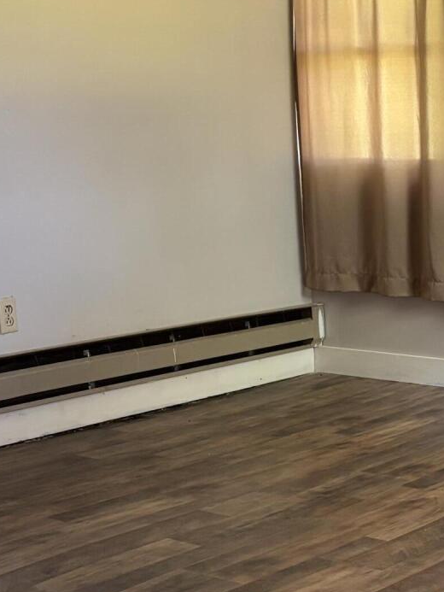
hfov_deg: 18.8
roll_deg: +0.3
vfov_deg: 25.8
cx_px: 493
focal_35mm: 75
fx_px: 1282
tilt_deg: -12.4
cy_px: 417
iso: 320
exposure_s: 1/60
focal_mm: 5.96
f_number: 1.6
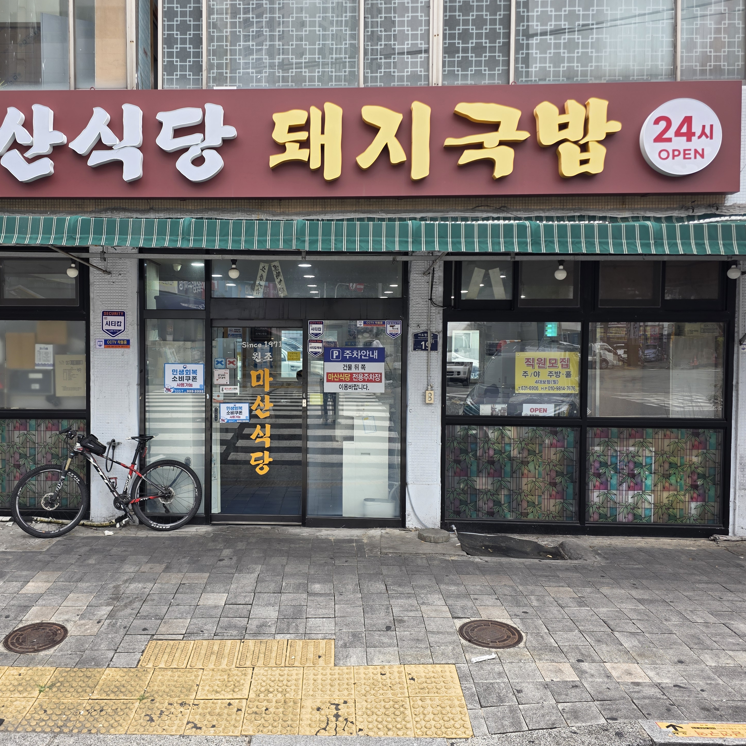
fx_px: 683
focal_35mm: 28
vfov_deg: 57.3
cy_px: 361
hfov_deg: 56.9
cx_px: 301
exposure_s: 1/120
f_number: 1.7
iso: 32
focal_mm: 6.3
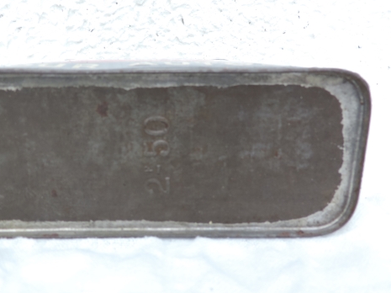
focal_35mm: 31
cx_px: 149
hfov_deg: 57.7
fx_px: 350
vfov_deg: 45.4
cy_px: 148
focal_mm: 4.3
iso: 80
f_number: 3
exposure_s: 1/80
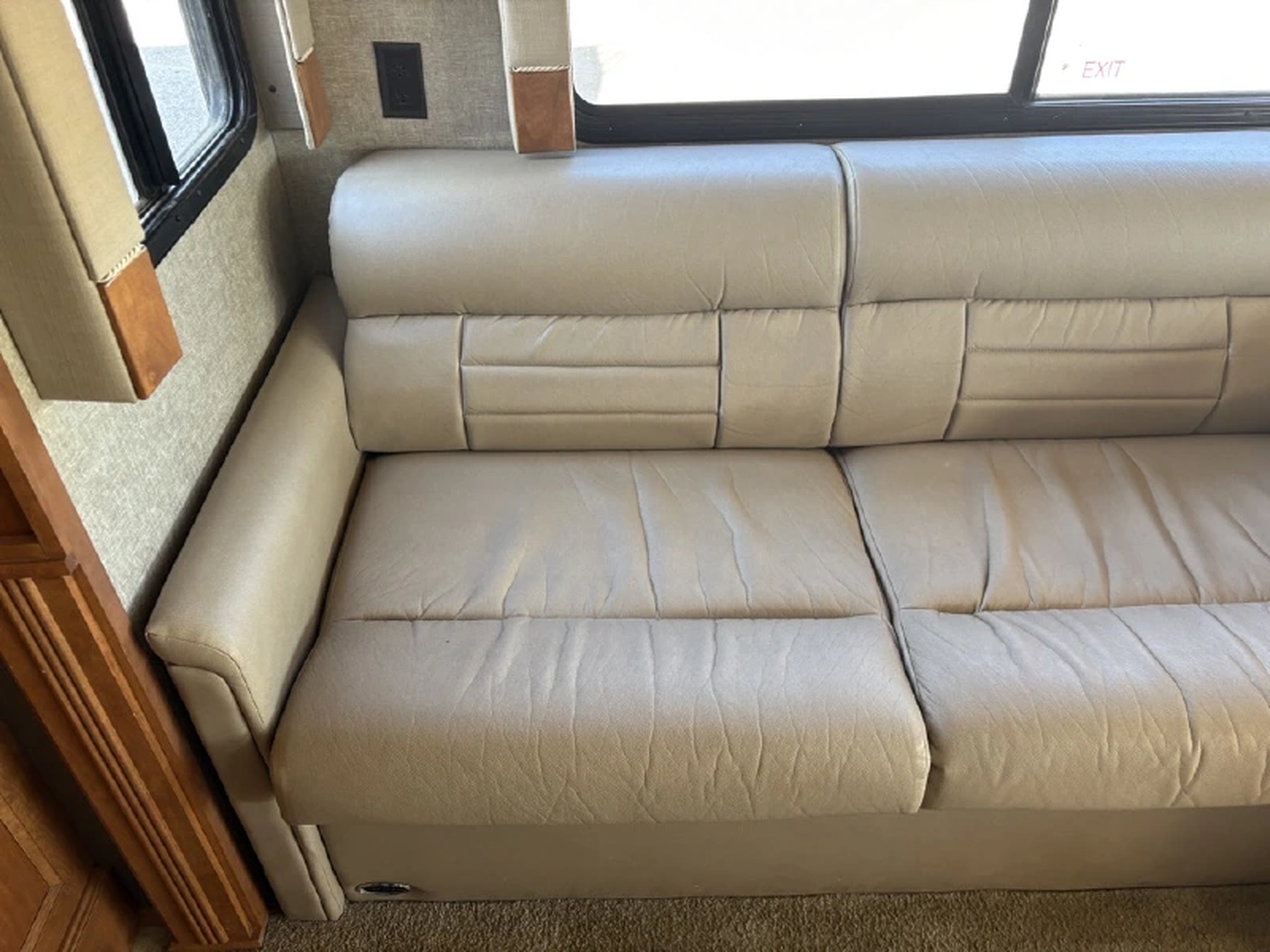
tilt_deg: -36.6
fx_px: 954
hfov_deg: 67.3
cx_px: 635
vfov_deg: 53.1
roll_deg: +1.2
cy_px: 476
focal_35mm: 26
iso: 125
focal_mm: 5.96
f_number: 1.6
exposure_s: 1/60
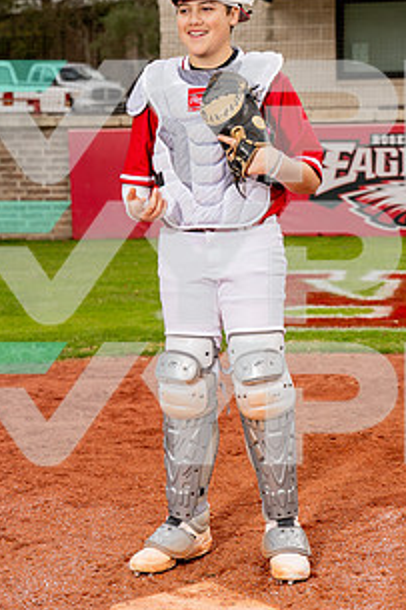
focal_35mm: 93
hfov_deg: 14.7
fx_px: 1575
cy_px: 264
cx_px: 246
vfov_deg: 21.9
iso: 100
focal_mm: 63
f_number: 4
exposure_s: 1/250
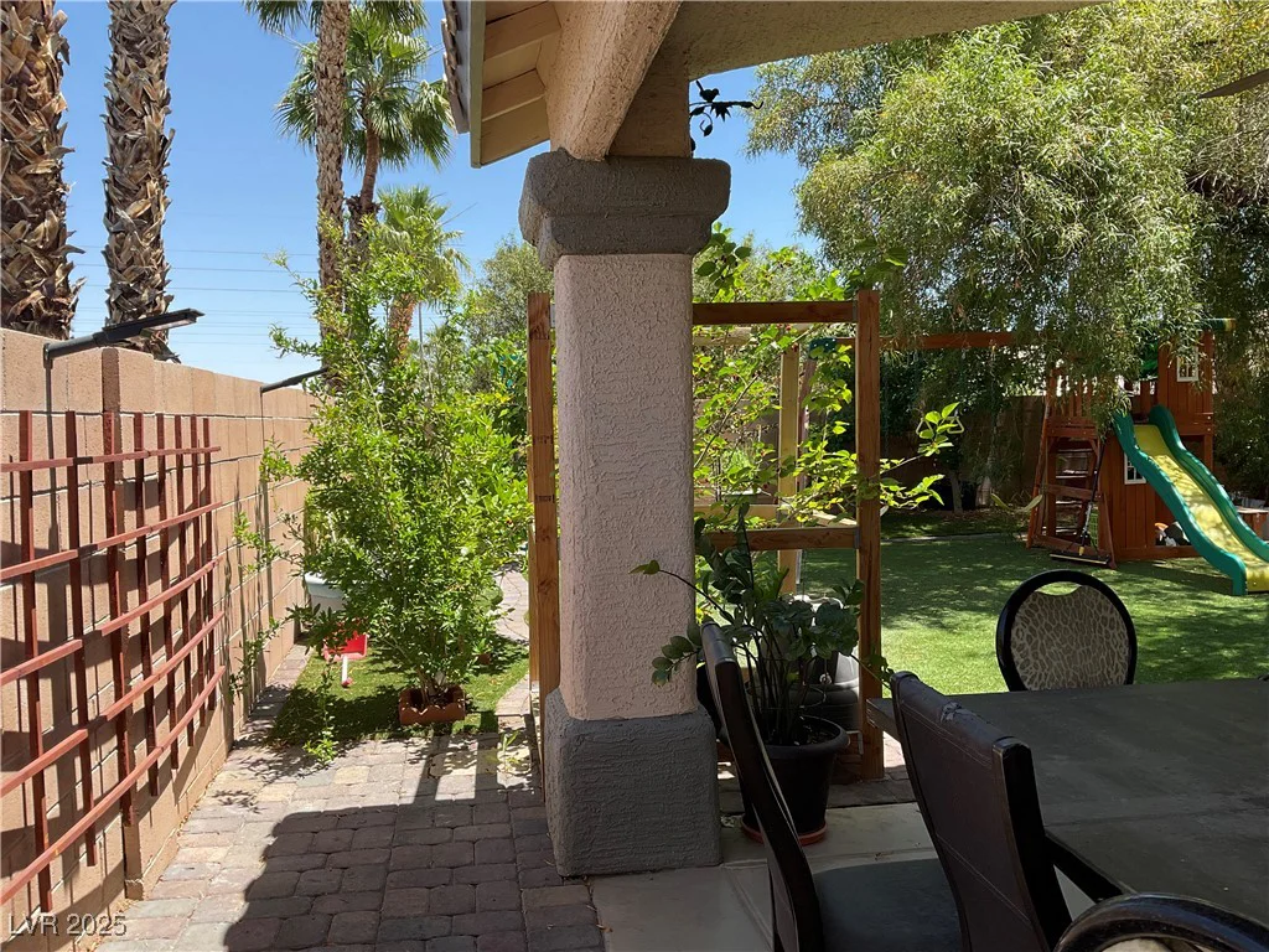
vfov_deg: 48.2
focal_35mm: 29
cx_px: 634
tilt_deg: -2.8
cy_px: 476
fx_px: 1063
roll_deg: +0.9
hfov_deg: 61.7
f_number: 1.8
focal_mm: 3
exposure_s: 1/700
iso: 16
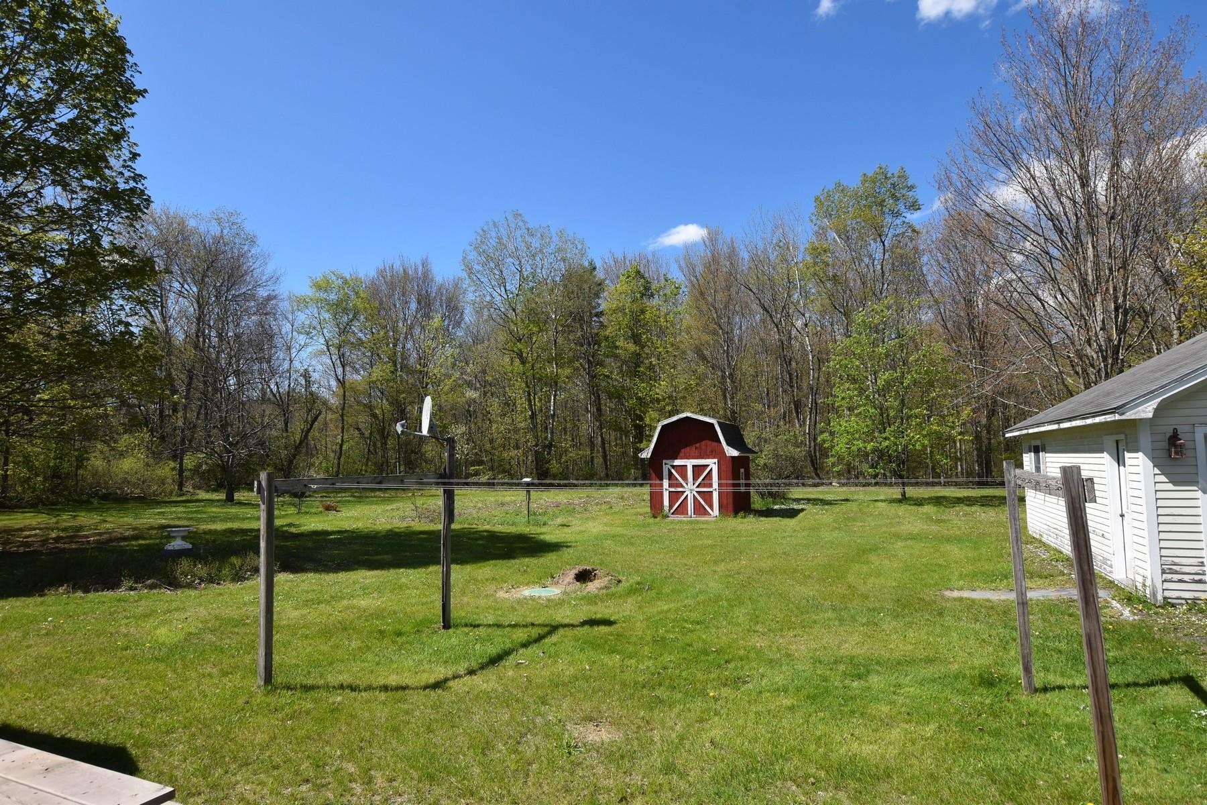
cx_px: 604
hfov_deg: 85.4
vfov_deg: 63.2
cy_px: 402
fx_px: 654
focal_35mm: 20
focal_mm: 13
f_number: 9
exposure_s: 1/320
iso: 200
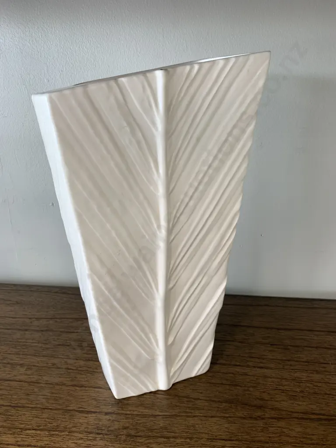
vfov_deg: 67.3
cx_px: 168
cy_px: 224
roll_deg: +0.4
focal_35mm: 26
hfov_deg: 53.1
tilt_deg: -21.2
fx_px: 336
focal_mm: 4.25
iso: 80
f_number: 1.8
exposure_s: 1/100
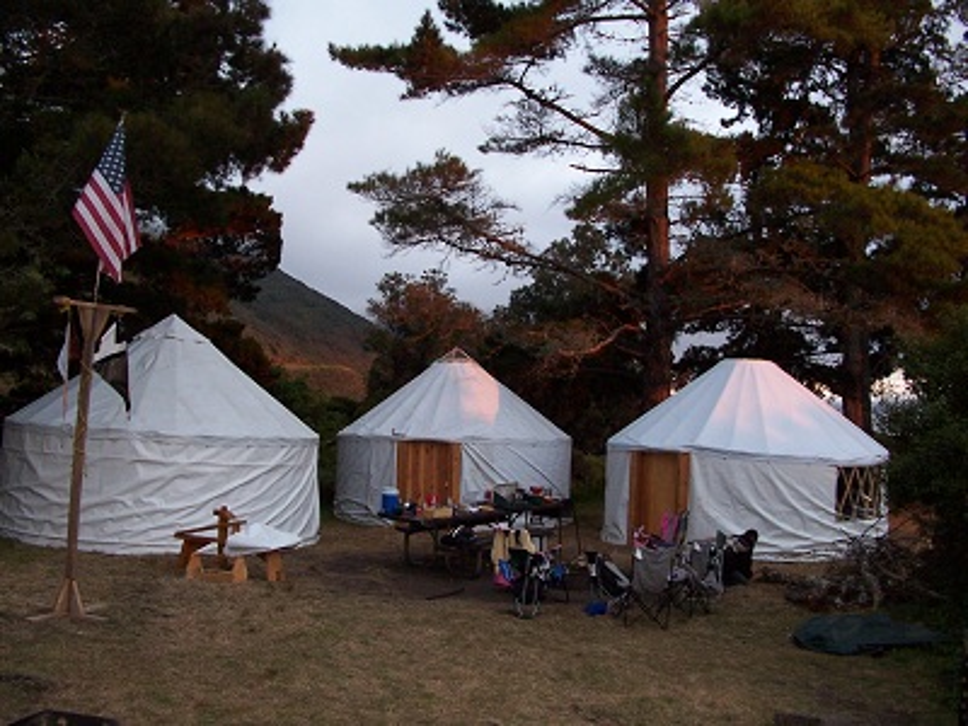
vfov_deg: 40.7
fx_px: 979
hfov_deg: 52.6
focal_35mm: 35
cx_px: 484
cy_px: 363
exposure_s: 1/60
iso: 140
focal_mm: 6
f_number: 2.8
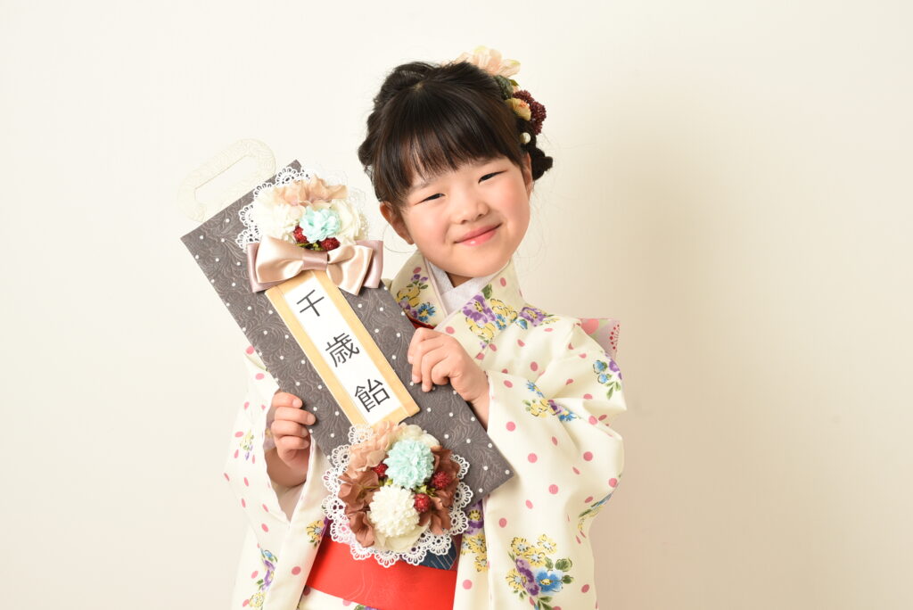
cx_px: 456
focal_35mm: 85
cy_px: 305
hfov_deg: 23.9
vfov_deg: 16.1
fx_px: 2157
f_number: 7.1
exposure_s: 1/200
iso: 320
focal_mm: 85
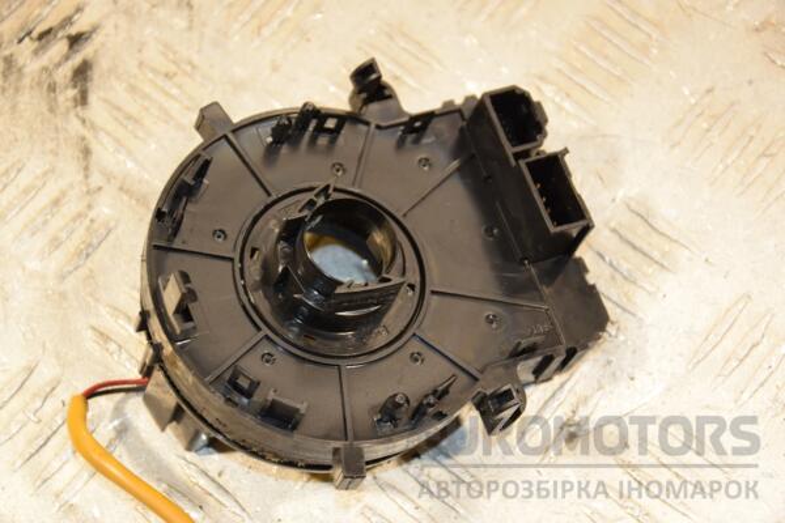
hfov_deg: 19.5
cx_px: 392
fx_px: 2289
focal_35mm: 105
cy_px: 262
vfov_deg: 13.0
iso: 800
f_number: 5.3
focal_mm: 70
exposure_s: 1/160
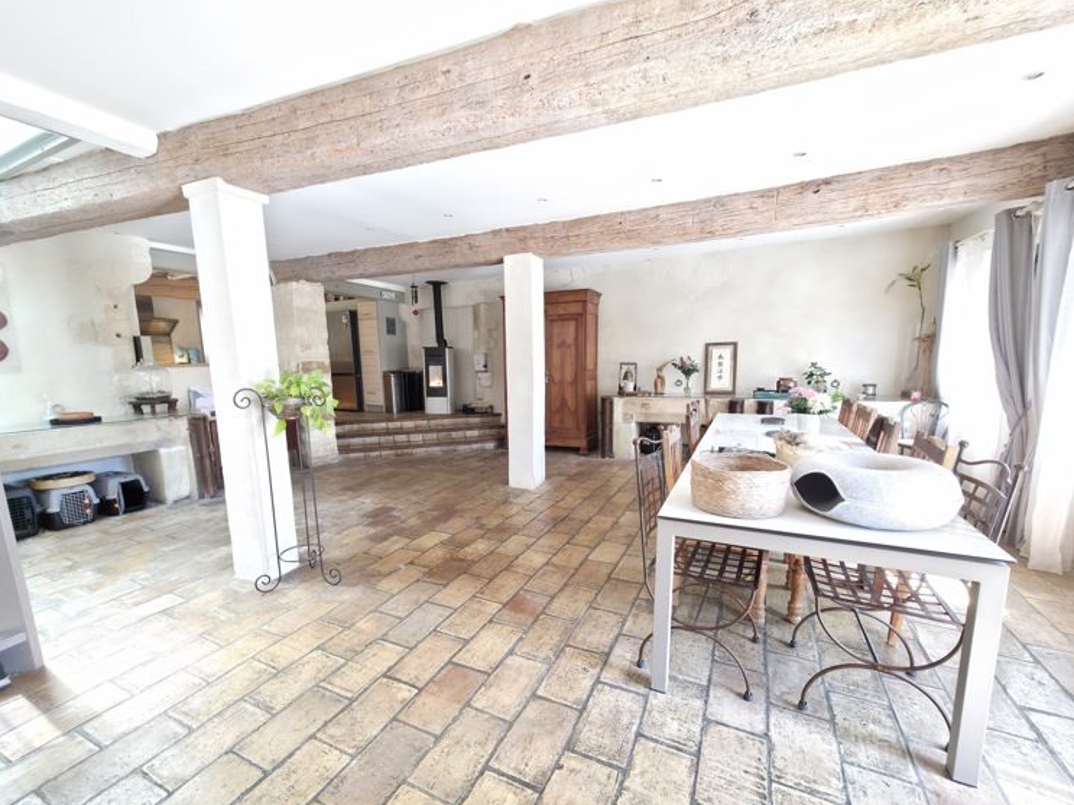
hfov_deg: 102.0
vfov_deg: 85.6
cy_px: 425
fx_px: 434
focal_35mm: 14
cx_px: 523
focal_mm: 2.2
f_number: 1.9
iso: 125
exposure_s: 1/15
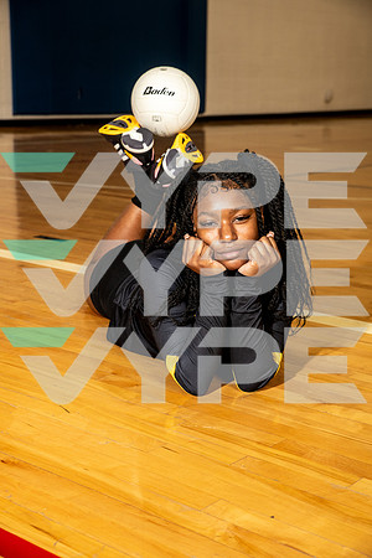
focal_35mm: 62
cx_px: 186
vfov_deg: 32.4
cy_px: 279
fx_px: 961
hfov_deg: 21.9
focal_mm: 62
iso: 320
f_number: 7.1
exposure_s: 1/250
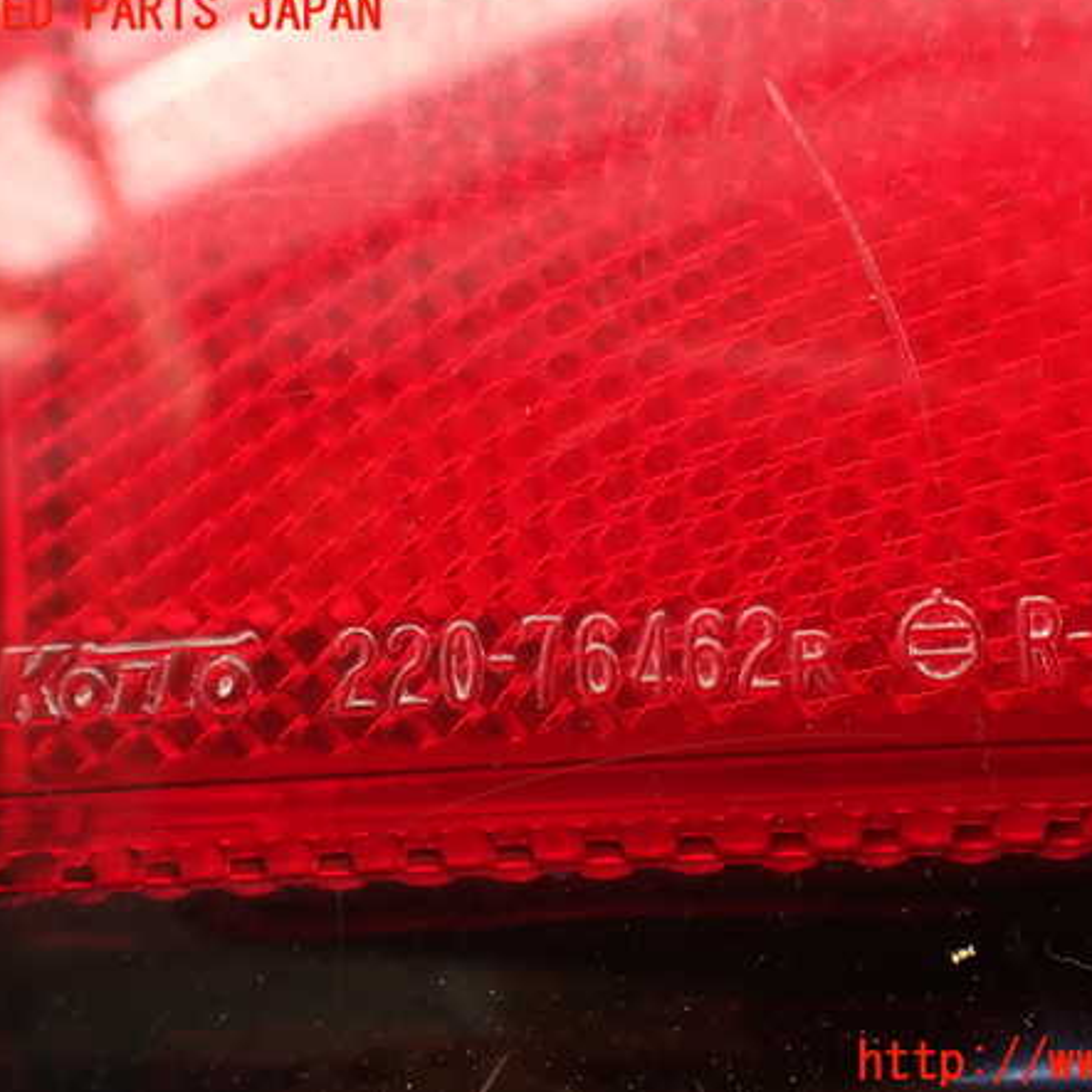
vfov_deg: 46.0
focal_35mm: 36
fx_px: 1285
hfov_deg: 45.7
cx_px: 674
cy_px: 539
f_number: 2.3
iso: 125
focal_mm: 5.4
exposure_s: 1/125
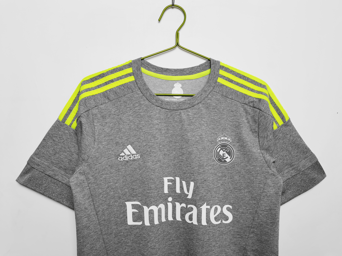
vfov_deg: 53.1
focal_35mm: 26
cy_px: 128
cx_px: 171
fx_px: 257
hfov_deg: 67.3
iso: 64
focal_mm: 5.58
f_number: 1.8
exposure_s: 1/100
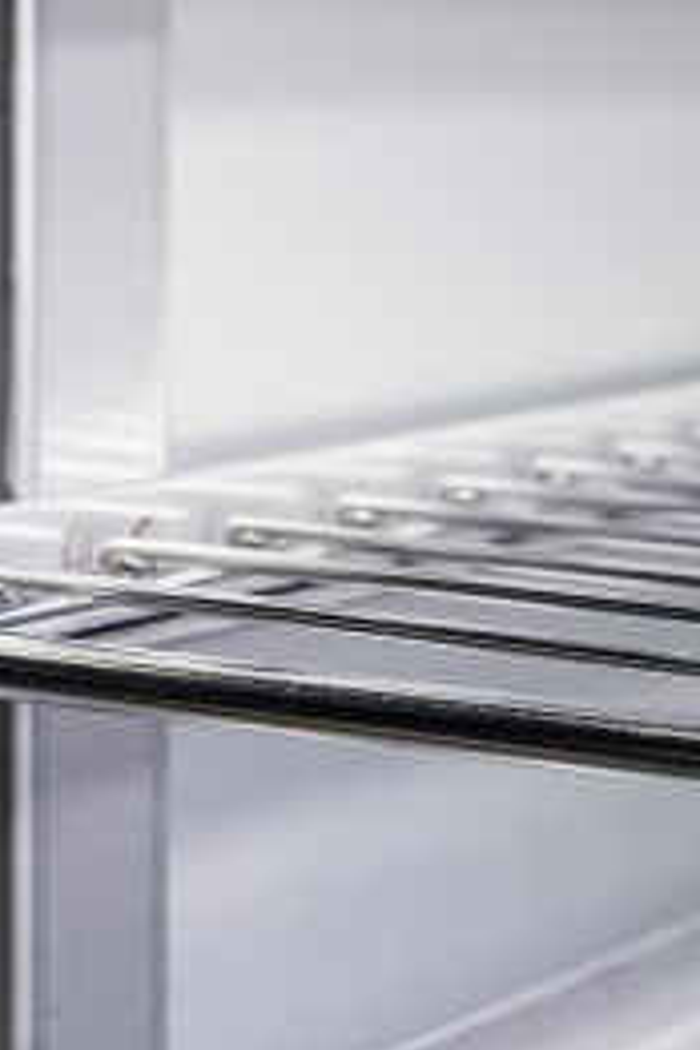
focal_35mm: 147
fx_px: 4287
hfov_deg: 9.3
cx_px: 318
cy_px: 459
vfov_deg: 14.0
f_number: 7.1
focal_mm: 48
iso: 640
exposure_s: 1/80
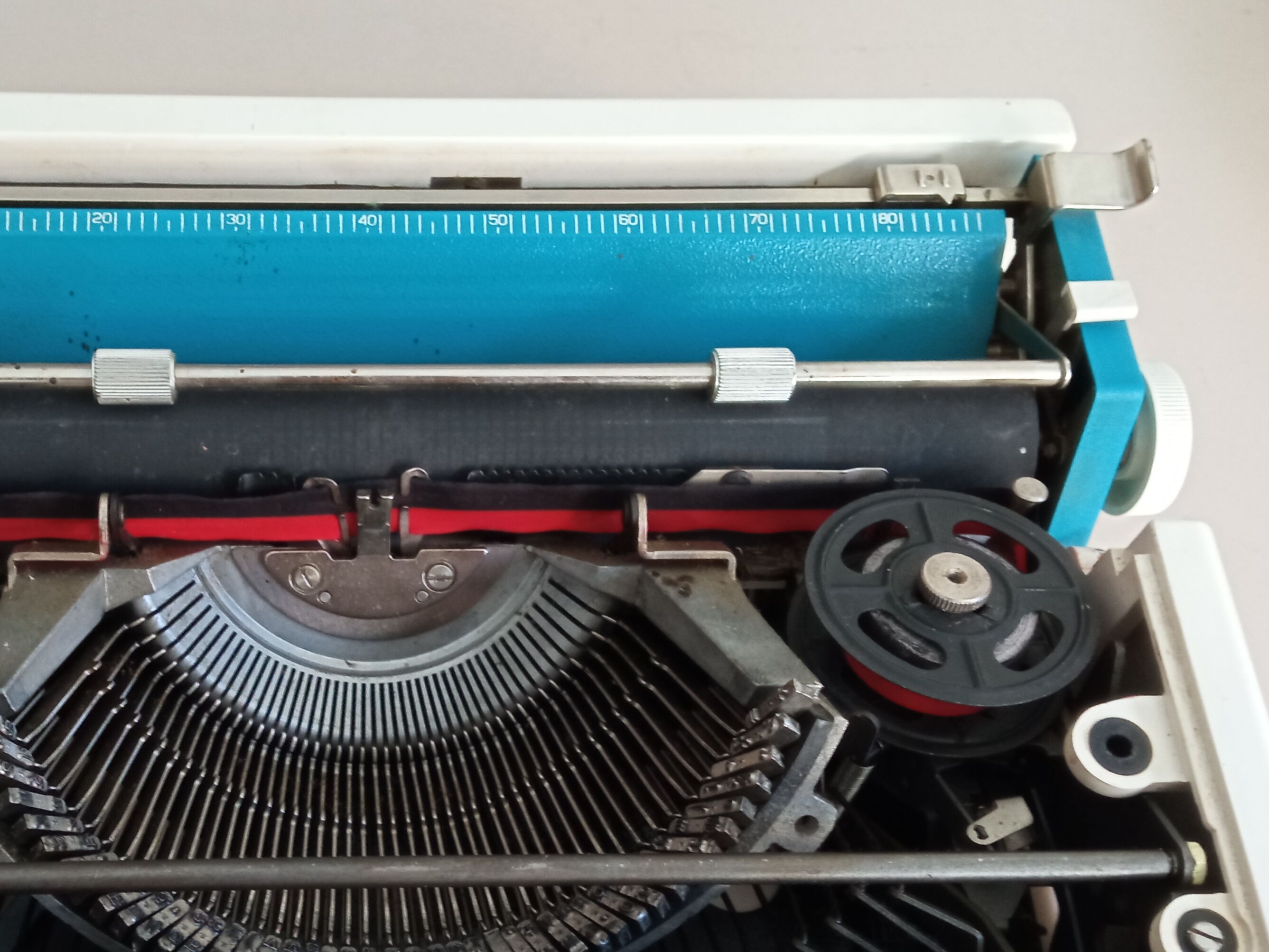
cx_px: 395
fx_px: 1540
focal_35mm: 42
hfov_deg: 44.0
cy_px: 631
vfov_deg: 34.1
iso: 391
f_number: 2.2
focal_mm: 3.79
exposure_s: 1/25
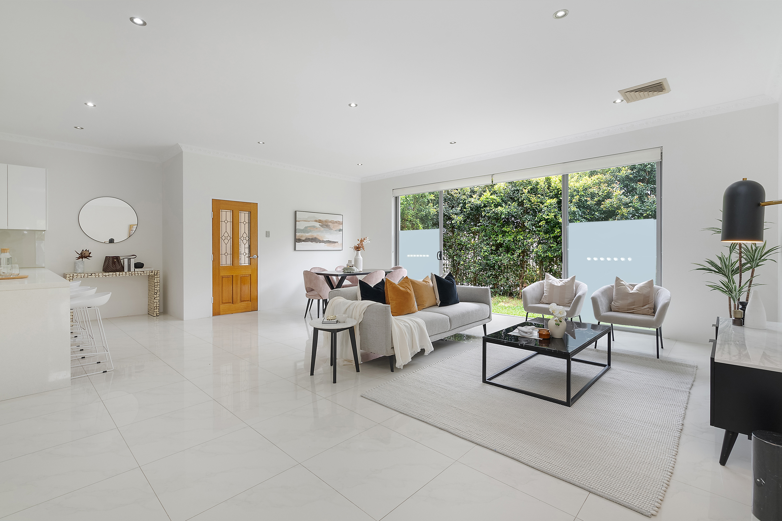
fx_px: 348
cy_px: 260
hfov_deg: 96.7
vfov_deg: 73.7
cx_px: 391
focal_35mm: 16
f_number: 11
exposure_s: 1/25
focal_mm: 16
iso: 400
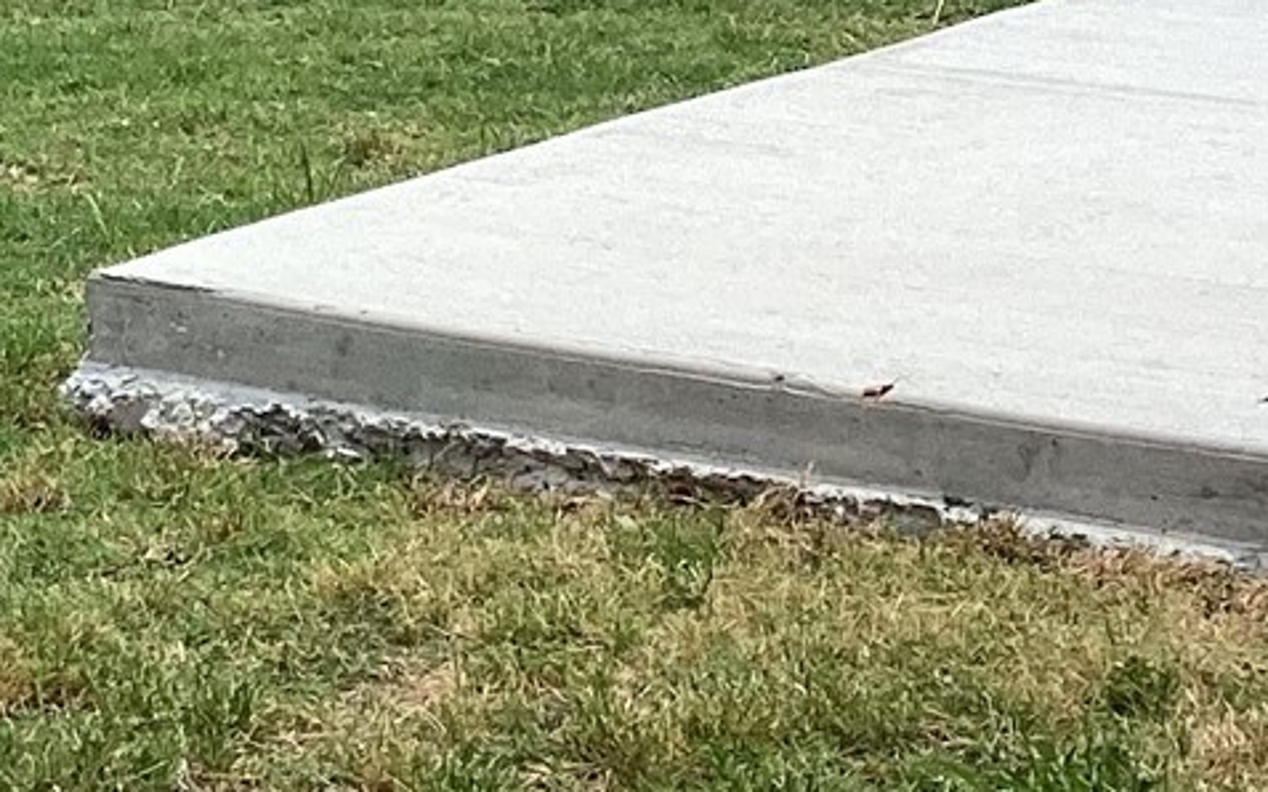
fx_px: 4872
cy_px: -157
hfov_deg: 14.8
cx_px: 300
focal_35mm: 141
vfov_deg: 9.2
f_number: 2.4
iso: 25
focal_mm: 3.3
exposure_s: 1/2551
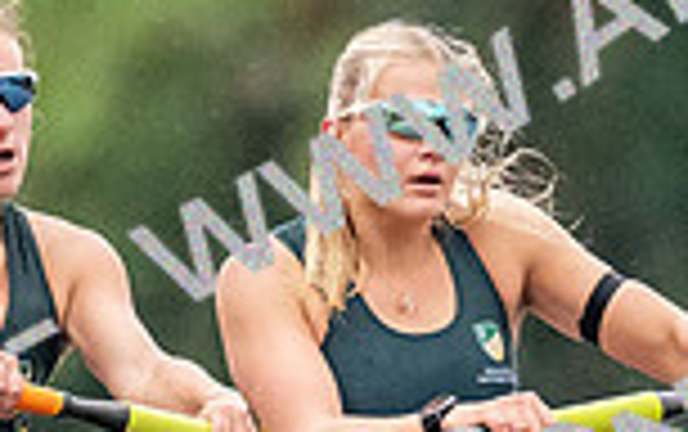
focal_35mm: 3465
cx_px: 684
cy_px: 315
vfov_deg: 0.4
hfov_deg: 0.6
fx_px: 65041
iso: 4000
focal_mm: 600
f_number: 4
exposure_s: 1/2500
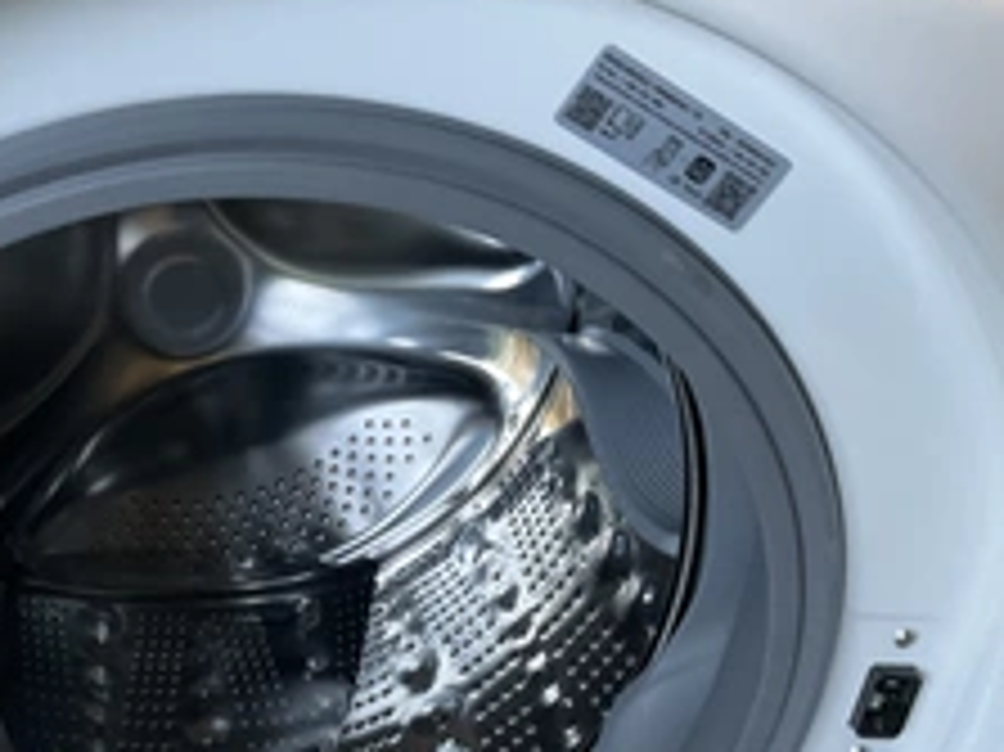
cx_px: 194
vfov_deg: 27.5
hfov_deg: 35.6
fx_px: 1507
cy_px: 590
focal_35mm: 52
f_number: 1.8
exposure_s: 1/60
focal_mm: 3
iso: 100
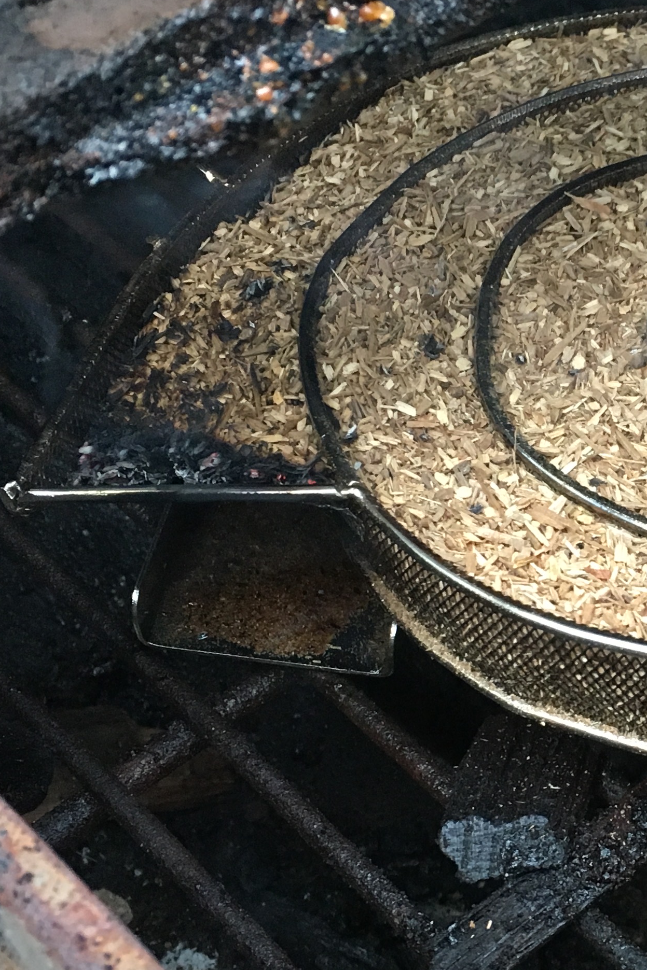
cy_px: 602
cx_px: 692
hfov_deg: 20.1
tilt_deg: -50.0
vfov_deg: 30.8
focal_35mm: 65
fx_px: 1752
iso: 200
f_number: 2.2
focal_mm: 4.15
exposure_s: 1/33
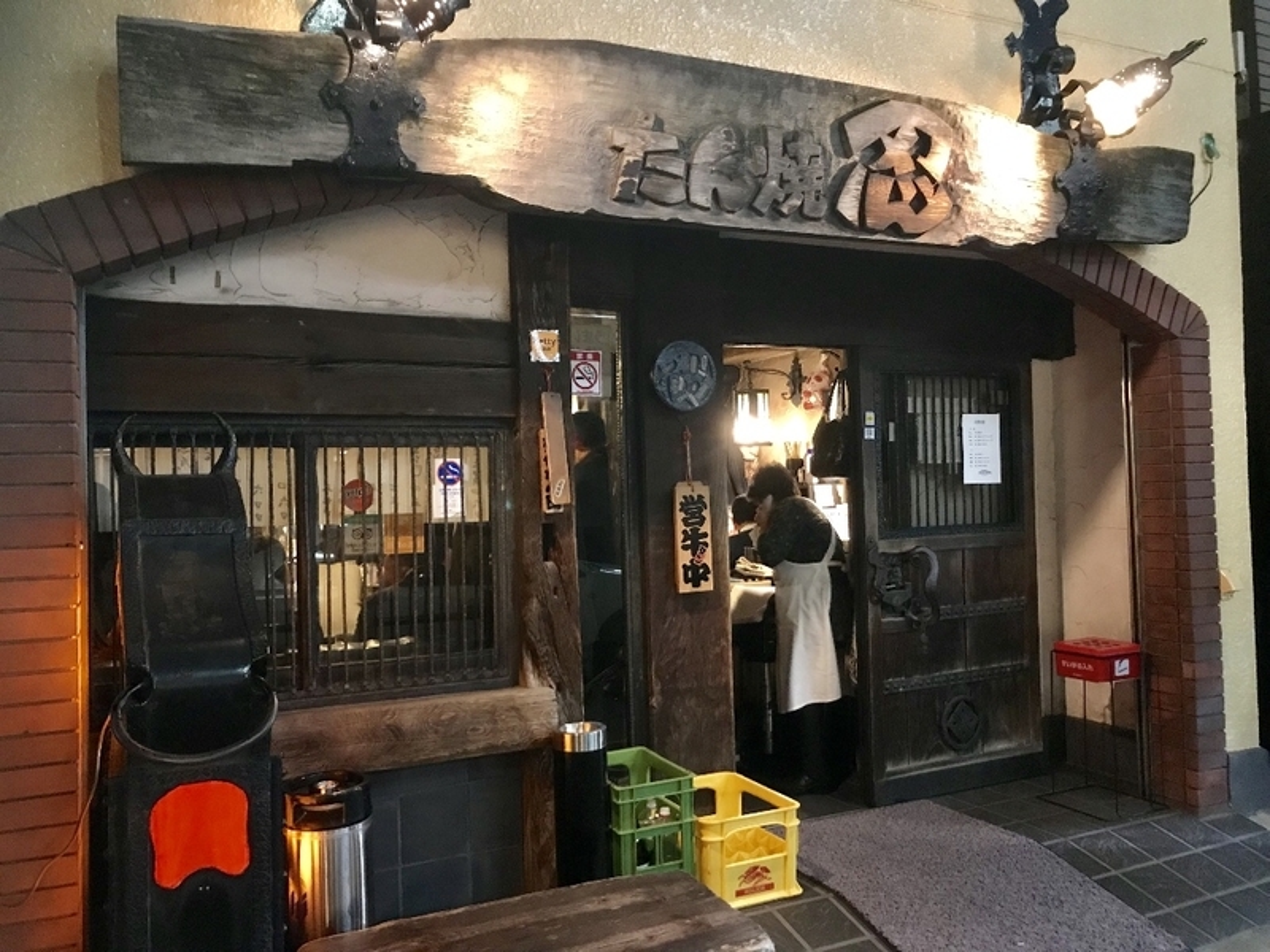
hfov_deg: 63.4
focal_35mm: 28
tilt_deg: +0.0
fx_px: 1027
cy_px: 476
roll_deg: +1.7
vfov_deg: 49.7
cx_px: 635
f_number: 1.8
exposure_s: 1/4
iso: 100
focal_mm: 3.99
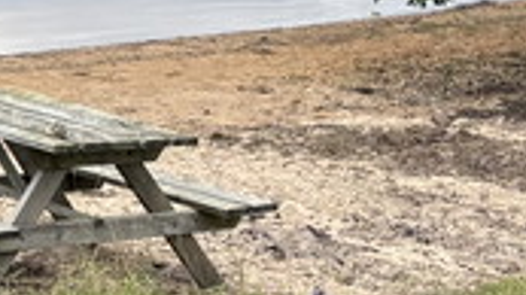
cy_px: -252
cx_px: -459
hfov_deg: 12.4
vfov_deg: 7.5
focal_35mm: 157
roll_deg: -1.9
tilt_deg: -3.0
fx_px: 2188
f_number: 1.6
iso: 50
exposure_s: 1/865
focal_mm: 5.96
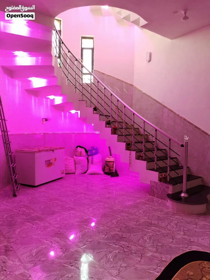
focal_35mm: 29
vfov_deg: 61.7
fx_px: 235
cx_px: 105
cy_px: 140
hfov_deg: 48.2
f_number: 1.8
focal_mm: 4.75
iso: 598
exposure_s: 1/30
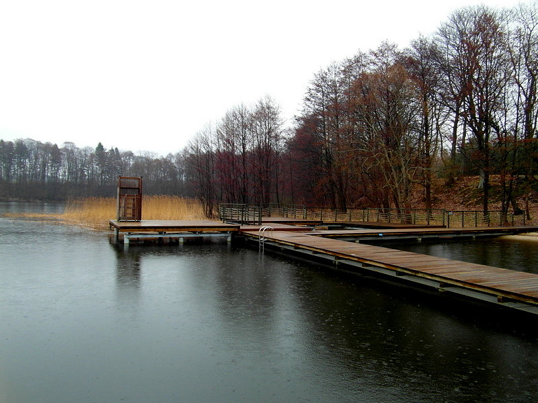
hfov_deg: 71.6
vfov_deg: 56.8
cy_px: 202
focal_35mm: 24
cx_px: 269
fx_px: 373
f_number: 3.2
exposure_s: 1/125
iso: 100
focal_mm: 4
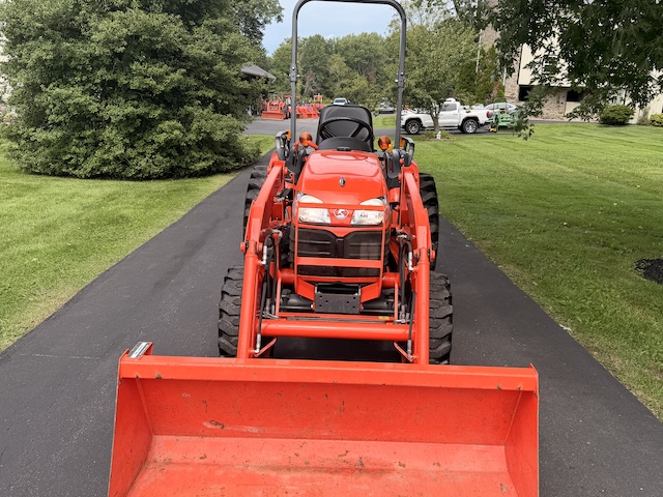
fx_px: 575
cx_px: 365
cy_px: 280
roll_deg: +0.7
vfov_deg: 46.7
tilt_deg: -12.0
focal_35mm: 30
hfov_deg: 59.8
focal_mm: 6.76
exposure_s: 1/2169
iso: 80
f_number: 1.78
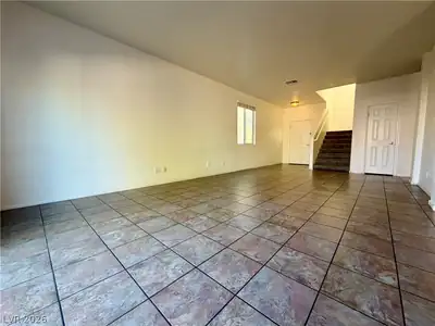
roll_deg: +0.1
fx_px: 176
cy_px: 163
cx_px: 218
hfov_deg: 102.1
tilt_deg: -4.1
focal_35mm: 14
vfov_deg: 85.7
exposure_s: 1/121
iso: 250
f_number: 2.2
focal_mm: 2.22
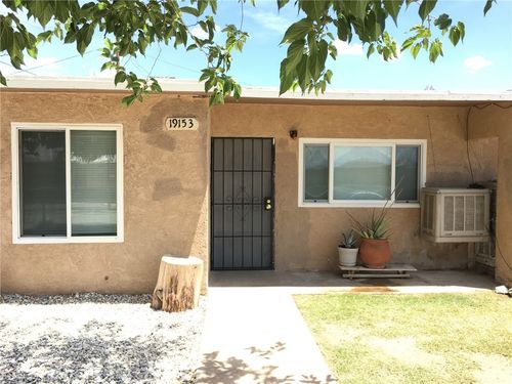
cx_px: 256
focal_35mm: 29
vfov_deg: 48.2
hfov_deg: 61.7
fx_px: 429
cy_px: 192
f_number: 2.2
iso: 25
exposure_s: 1/499
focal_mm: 4.15
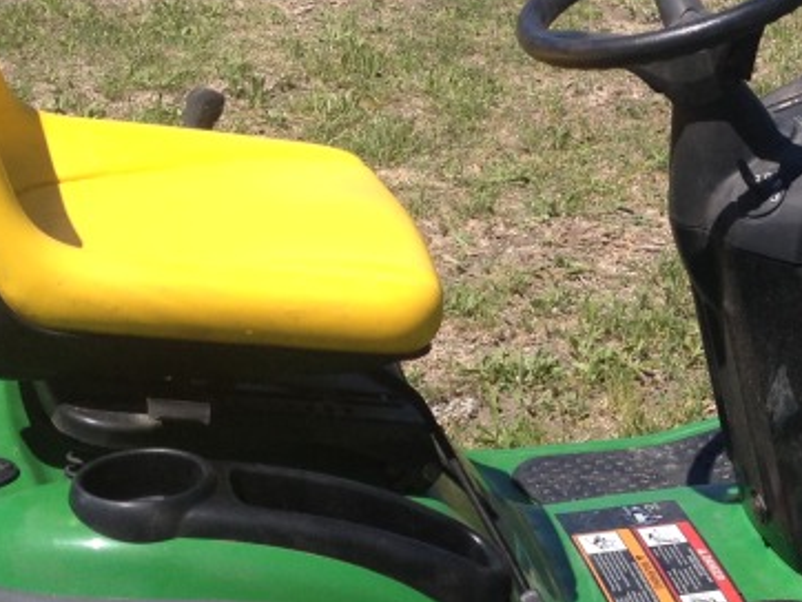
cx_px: 802
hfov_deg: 19.3
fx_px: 2295
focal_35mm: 99
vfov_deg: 14.9
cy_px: 427
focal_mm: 4.28
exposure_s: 1/1534
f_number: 2.4
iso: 50
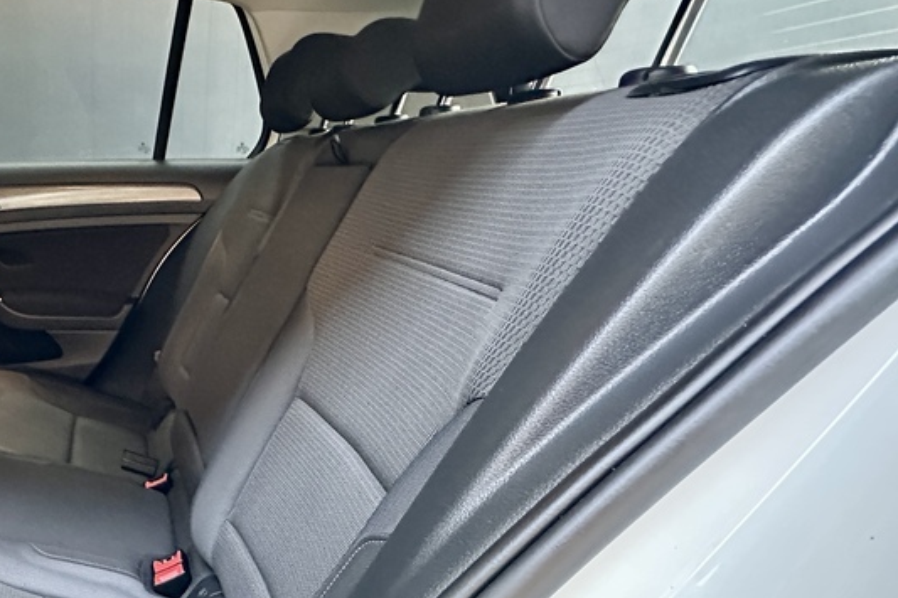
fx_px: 698
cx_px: 143
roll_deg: -0.5
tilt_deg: -20.6
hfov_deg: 58.8
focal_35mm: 28
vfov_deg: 45.1
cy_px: 435
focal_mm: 2.22
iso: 1250
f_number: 2.2
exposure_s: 1/43
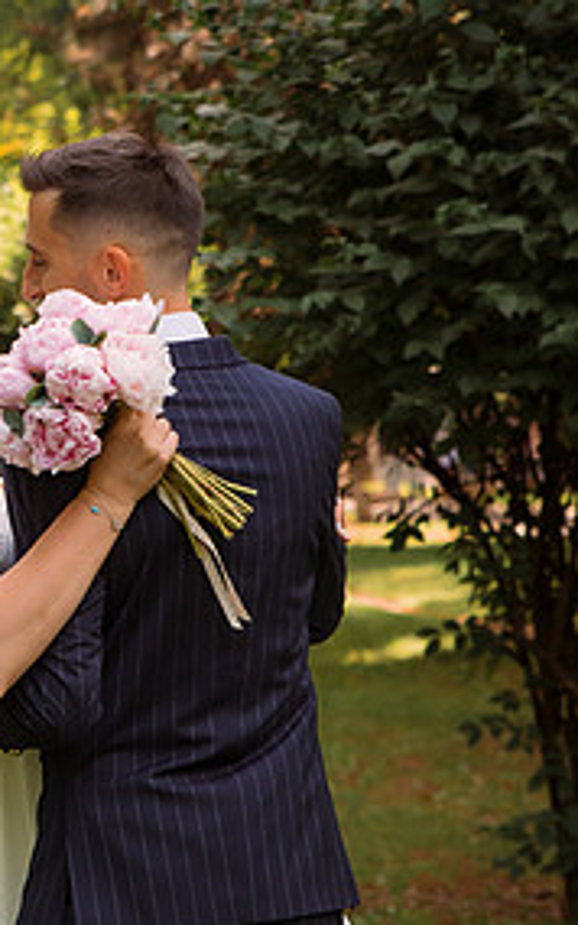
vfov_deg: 13.1
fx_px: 4035
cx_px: -161
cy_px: 487
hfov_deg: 8.1
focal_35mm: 160
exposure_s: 1/400
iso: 500
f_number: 4
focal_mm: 70
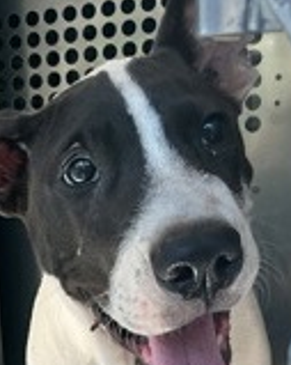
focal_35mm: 75
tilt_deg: -19.2
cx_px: 13
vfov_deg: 23.2
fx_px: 808
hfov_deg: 19.9
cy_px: 441
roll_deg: +4.0
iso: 50
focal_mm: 3
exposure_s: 1/100
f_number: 1.8
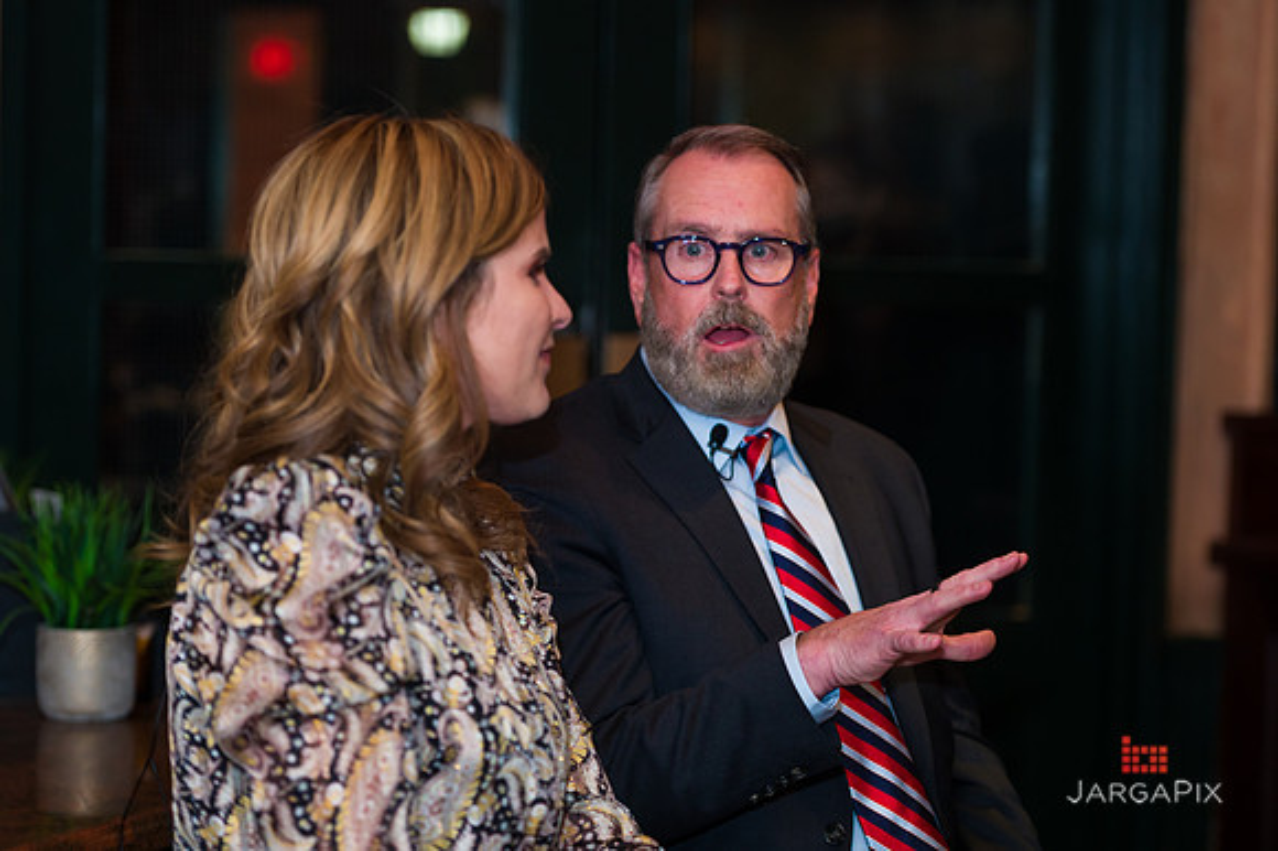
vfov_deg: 13.0
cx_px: 639
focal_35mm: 105
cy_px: 426
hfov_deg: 19.5
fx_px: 3725
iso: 1600
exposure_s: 1/125
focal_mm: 105
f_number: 3.2
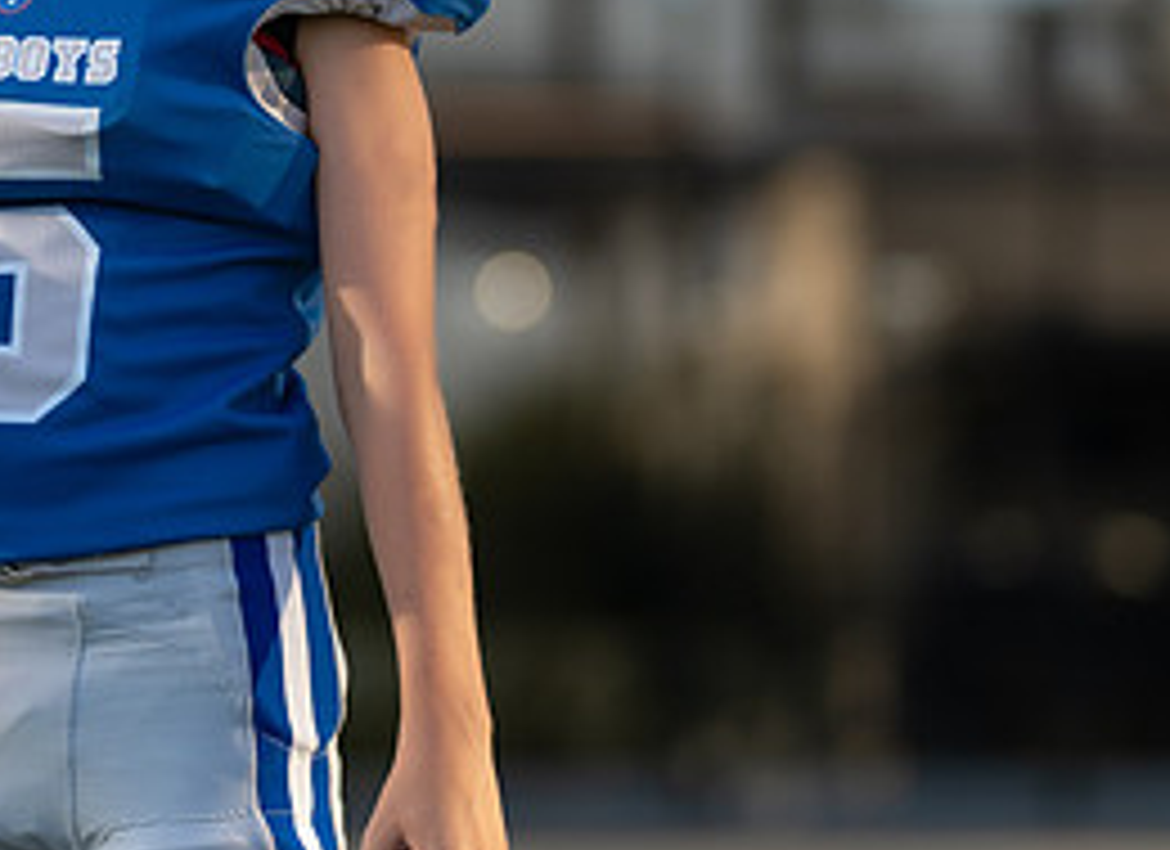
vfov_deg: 3.8
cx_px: 147
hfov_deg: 5.3
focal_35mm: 379
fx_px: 12669
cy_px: 198
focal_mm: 131
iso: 100
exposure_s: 1/640
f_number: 2.8
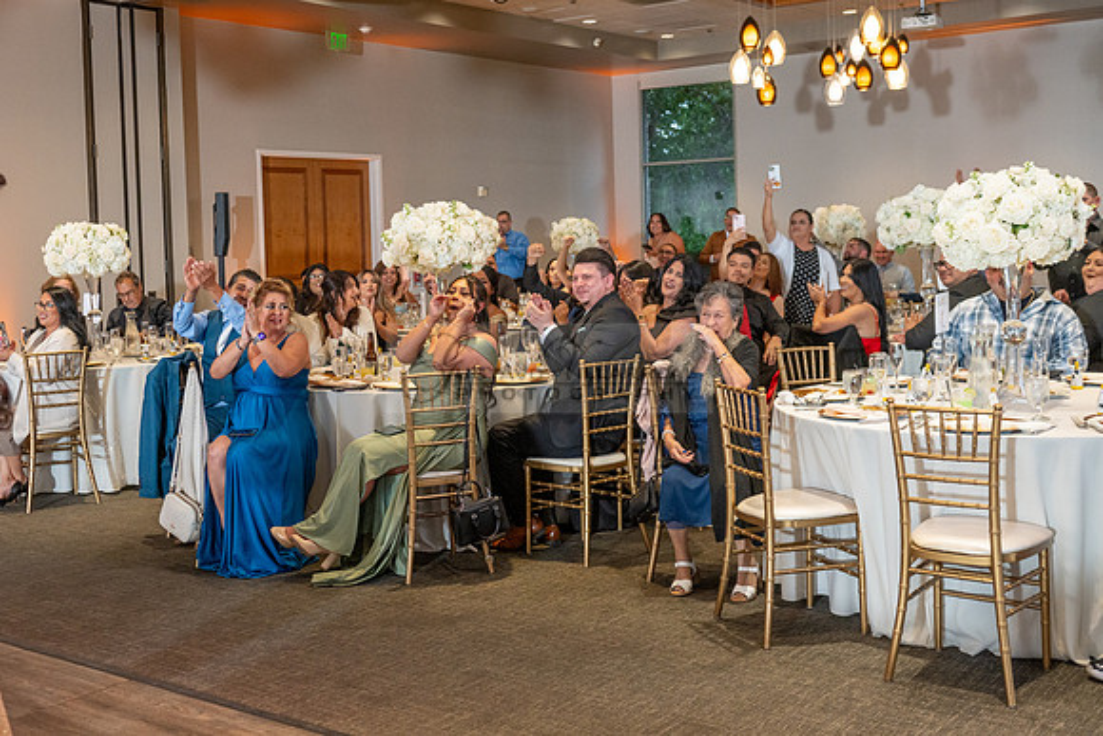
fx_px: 1314
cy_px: 298
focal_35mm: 43
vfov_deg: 31.2
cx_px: 446
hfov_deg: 45.3
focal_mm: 36
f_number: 3.5
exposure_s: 1/200
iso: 800
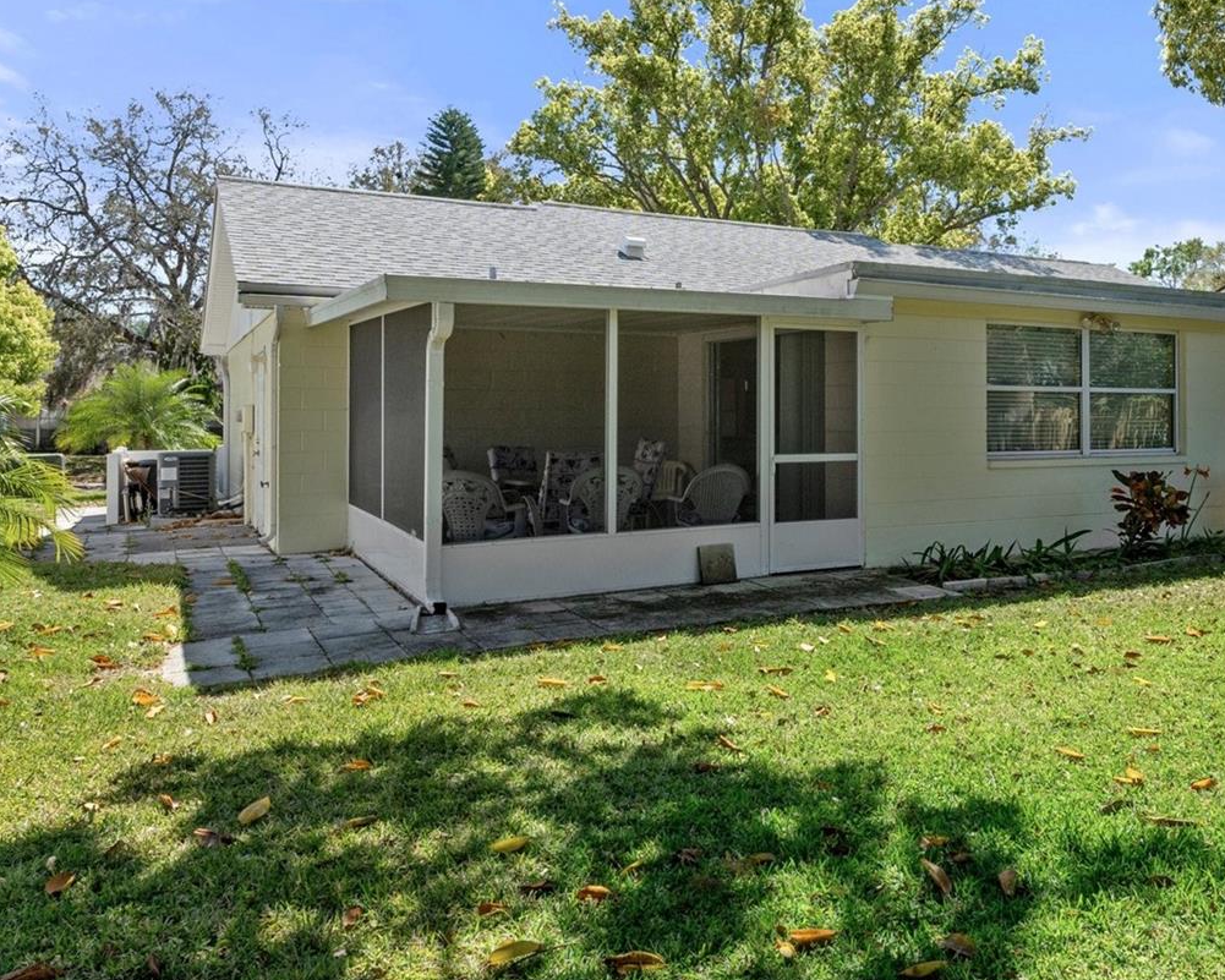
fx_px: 979
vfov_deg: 52.8
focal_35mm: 27
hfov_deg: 63.4
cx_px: 740
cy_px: 388
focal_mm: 12
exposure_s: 1/250
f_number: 8
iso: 320
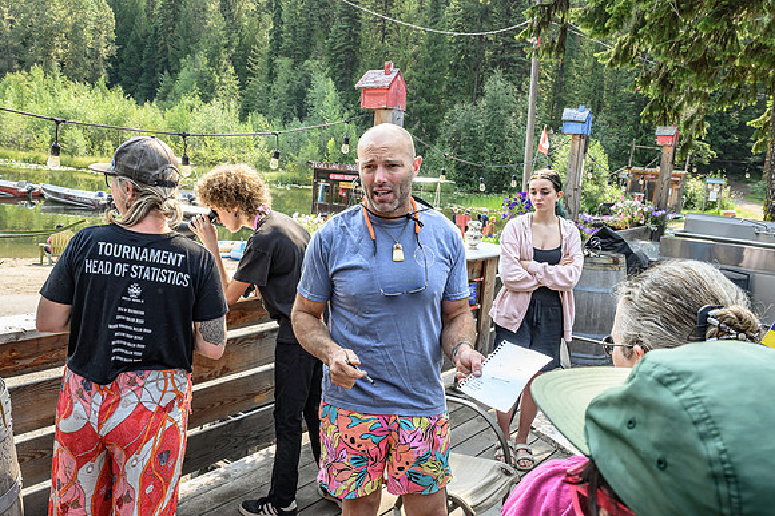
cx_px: 388
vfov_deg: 36.8
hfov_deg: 53.2
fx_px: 775
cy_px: 258
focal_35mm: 36
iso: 800
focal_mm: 24
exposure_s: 1/320
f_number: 8
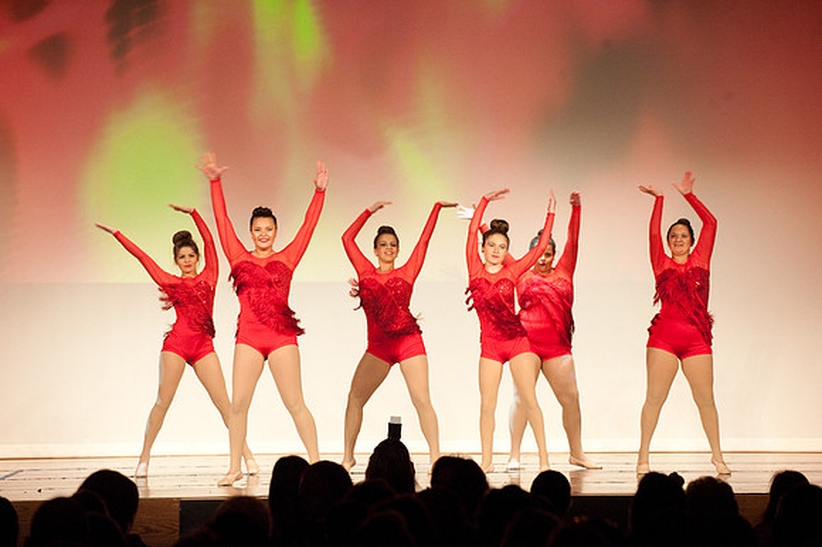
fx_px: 3195
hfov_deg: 14.7
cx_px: 411
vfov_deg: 9.8
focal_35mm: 140
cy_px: 274
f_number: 4
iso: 3200
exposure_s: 1/200
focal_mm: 140
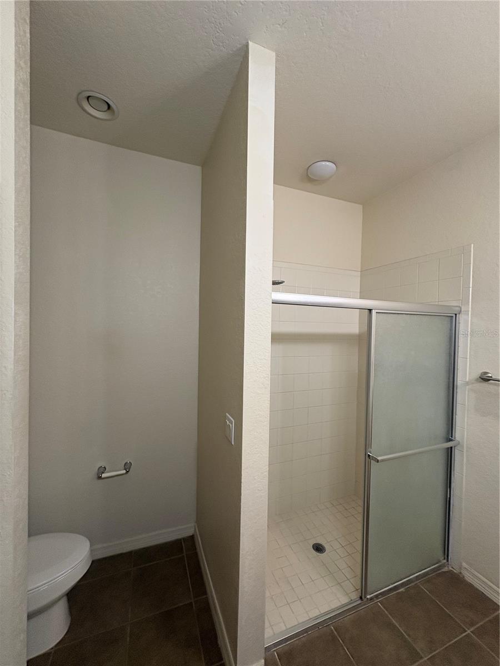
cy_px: 333
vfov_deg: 102.1
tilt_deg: +0.3
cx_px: 250
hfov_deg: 85.7
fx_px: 270
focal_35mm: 14
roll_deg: -1.3
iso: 125
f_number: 2.2
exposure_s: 1/60
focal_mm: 2.22
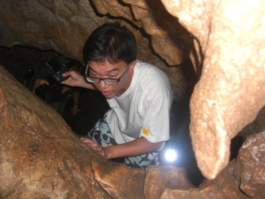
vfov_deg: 37.7
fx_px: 291
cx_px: 132
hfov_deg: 49.0
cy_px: 100
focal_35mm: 38
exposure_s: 1/60
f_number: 2.8
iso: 200
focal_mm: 7.9
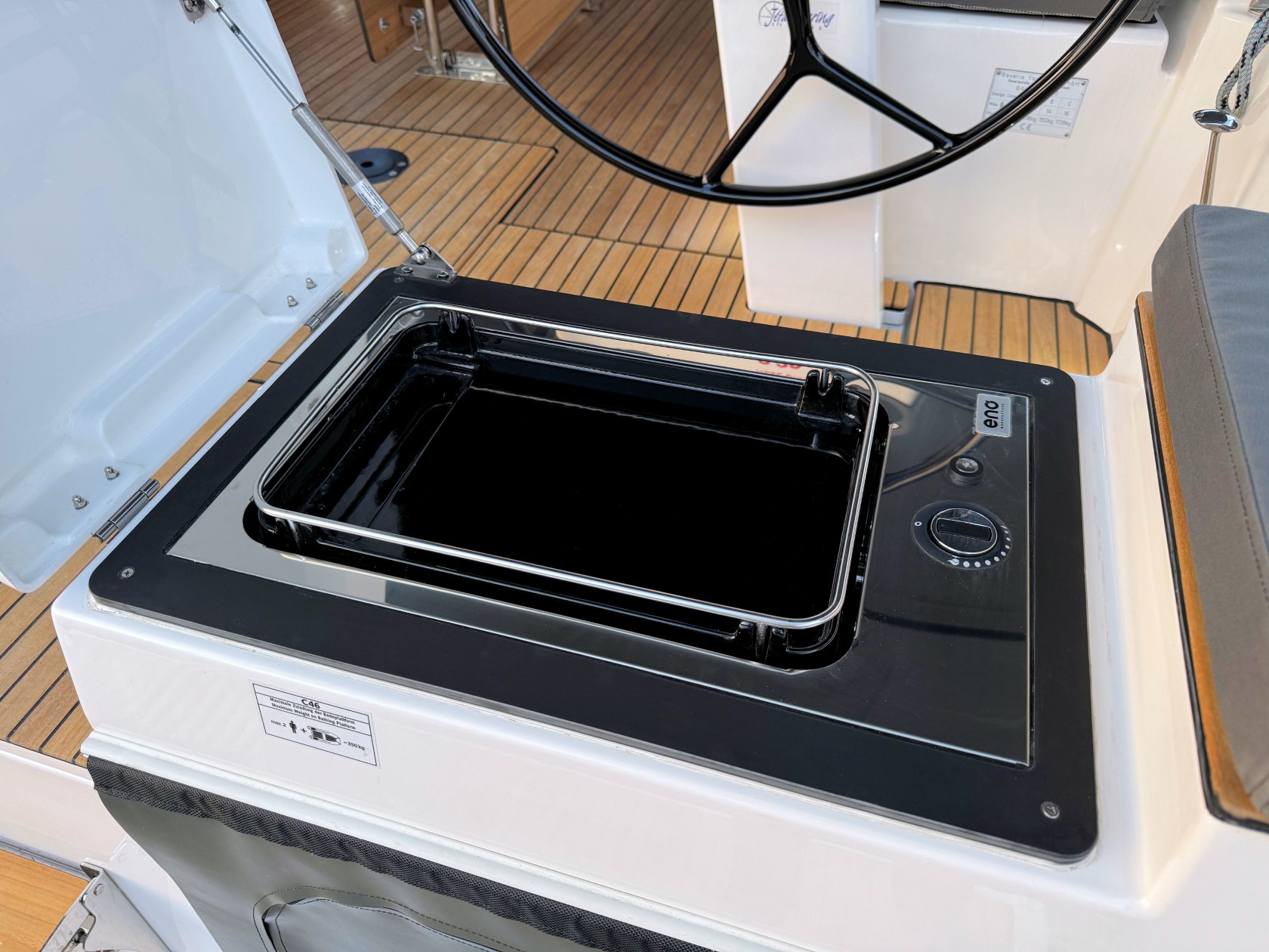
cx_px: 634
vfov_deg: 56.8
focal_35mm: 24
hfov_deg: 71.6
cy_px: 476
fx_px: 880
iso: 125
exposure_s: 1/121
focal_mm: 6.76
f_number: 1.78
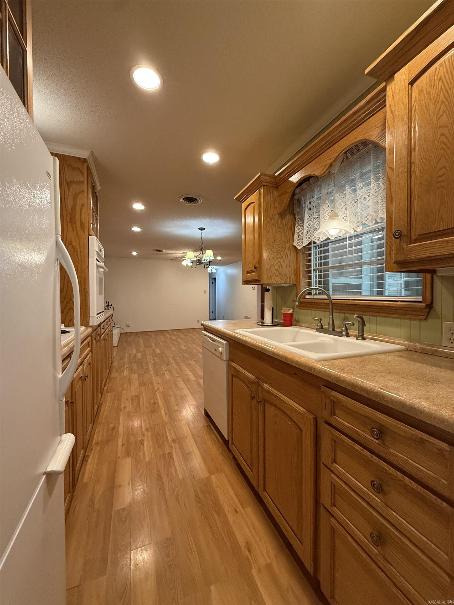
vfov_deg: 102.1
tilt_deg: -1.2
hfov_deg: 85.7
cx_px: 227
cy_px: 302
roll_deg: +0.5
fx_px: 245
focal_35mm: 14
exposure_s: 1/120
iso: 640
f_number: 2.2
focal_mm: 2.22
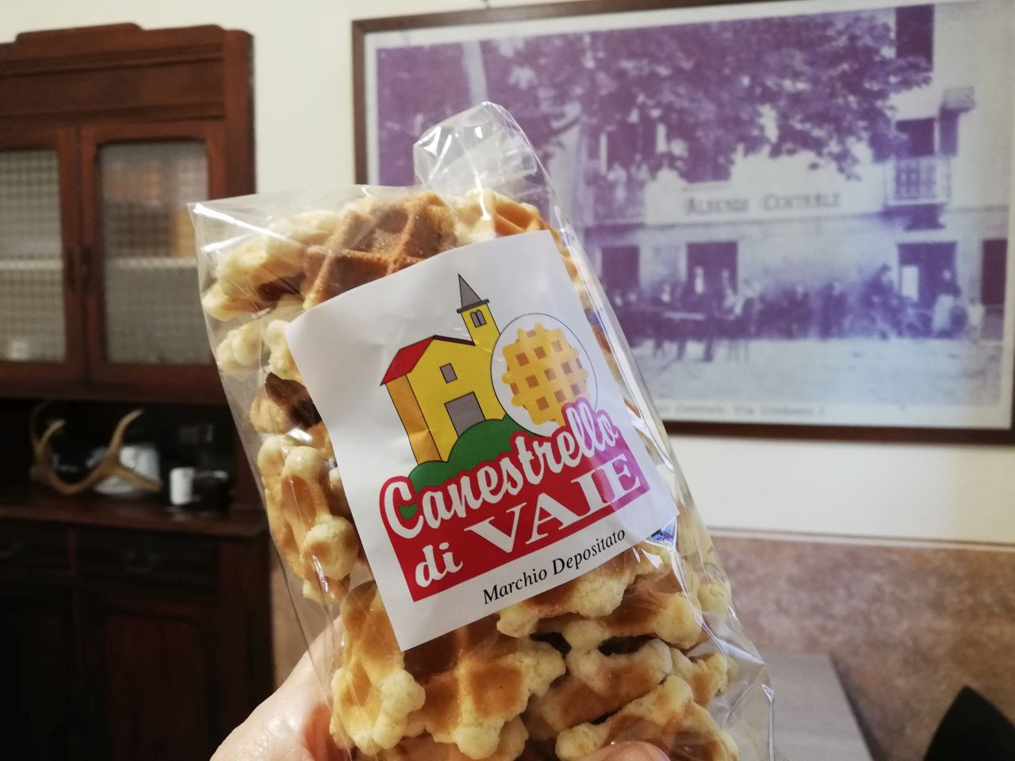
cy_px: 380
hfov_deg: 67.3
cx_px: 508
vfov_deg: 53.1
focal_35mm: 26
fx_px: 762
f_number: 2.2
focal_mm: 3.81
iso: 320
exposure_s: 1/25
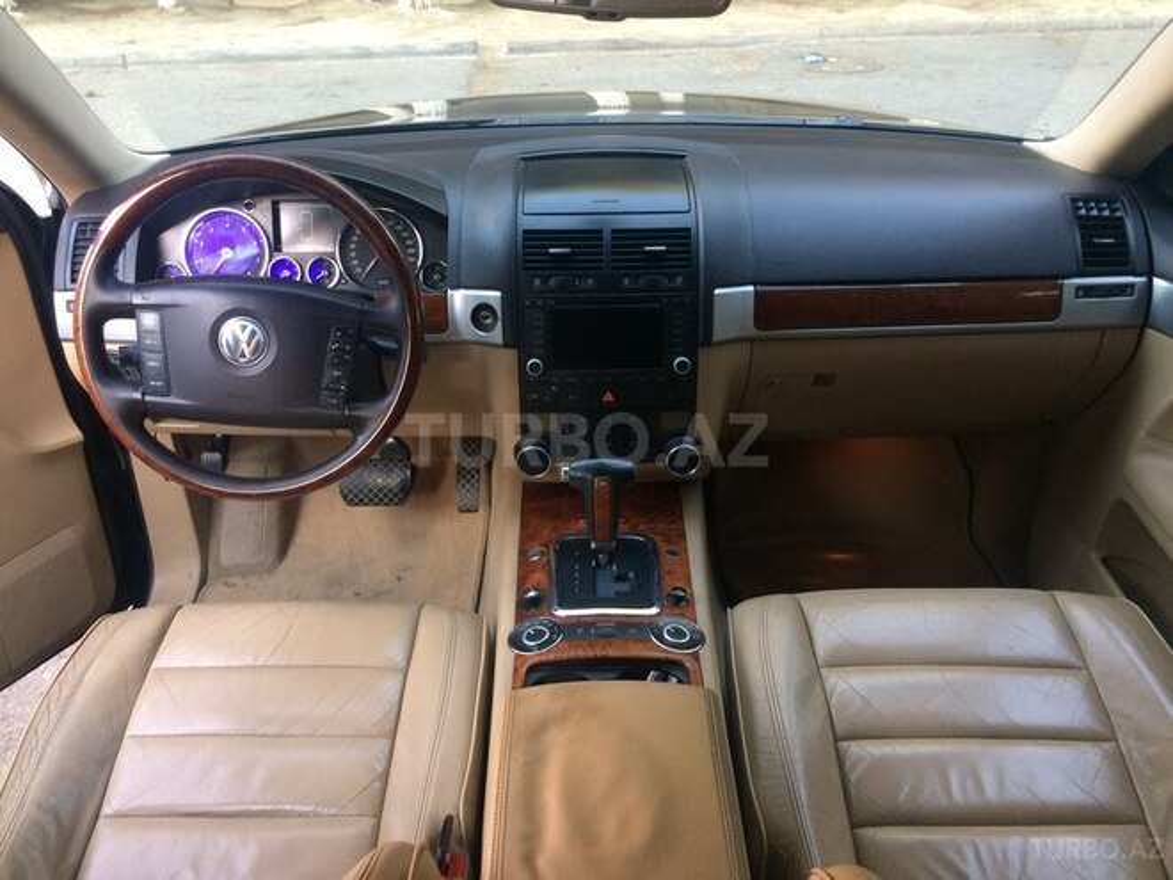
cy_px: 440
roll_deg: +0.5
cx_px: 586
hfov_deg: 61.7
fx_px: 983
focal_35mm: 29
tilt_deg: -31.6
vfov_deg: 48.2
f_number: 2.2
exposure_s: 1/33
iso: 50
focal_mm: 4.15
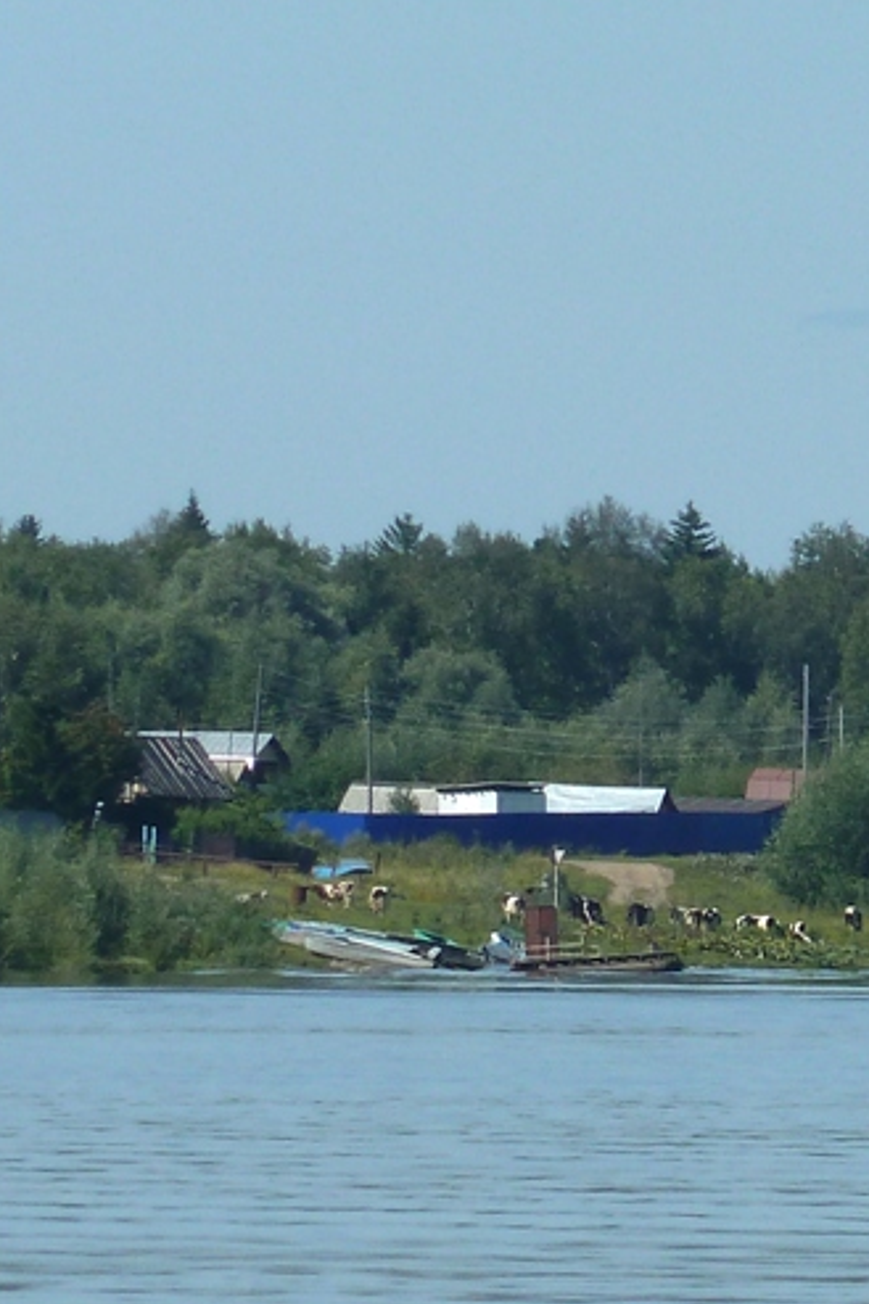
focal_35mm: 861
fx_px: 31195
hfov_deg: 1.6
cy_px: 905
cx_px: 1022
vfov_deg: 2.4
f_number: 5.6
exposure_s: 1/500
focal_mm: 49.2
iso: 80
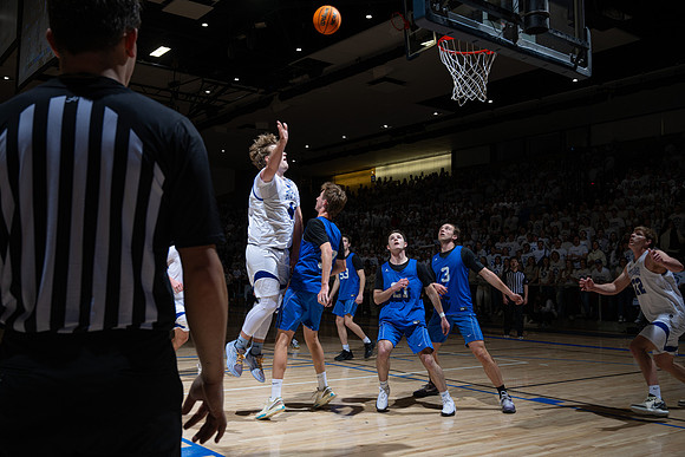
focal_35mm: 36
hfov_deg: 53.7
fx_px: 677
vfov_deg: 37.3
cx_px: 342
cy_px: 228
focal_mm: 35
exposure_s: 1/60
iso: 100
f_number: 6.3
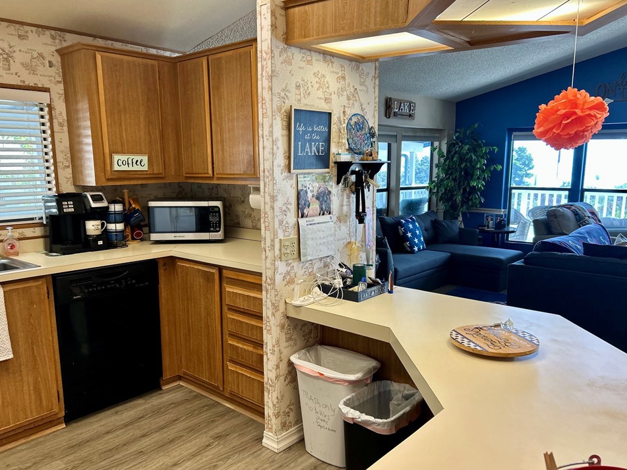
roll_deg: +0.3
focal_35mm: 28
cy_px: 247
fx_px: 507
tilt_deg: -9.2
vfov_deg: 49.7
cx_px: 314
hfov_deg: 63.5
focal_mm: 5.7
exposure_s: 1/120
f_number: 1.5
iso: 100
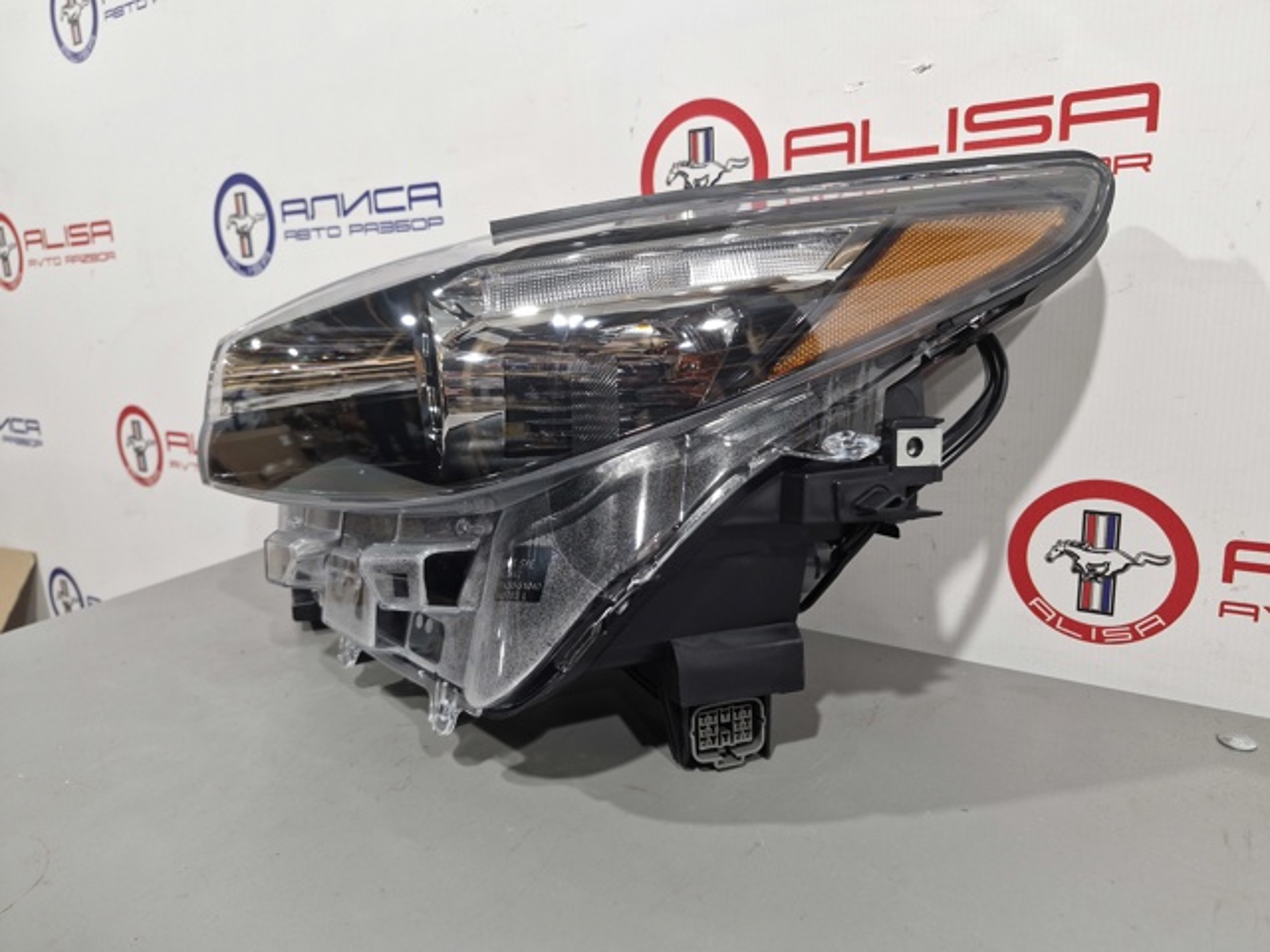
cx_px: 635
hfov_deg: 73.9
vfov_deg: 58.9
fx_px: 844
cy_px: 476
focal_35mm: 23
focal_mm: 5.54
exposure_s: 1/50
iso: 125
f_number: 1.8
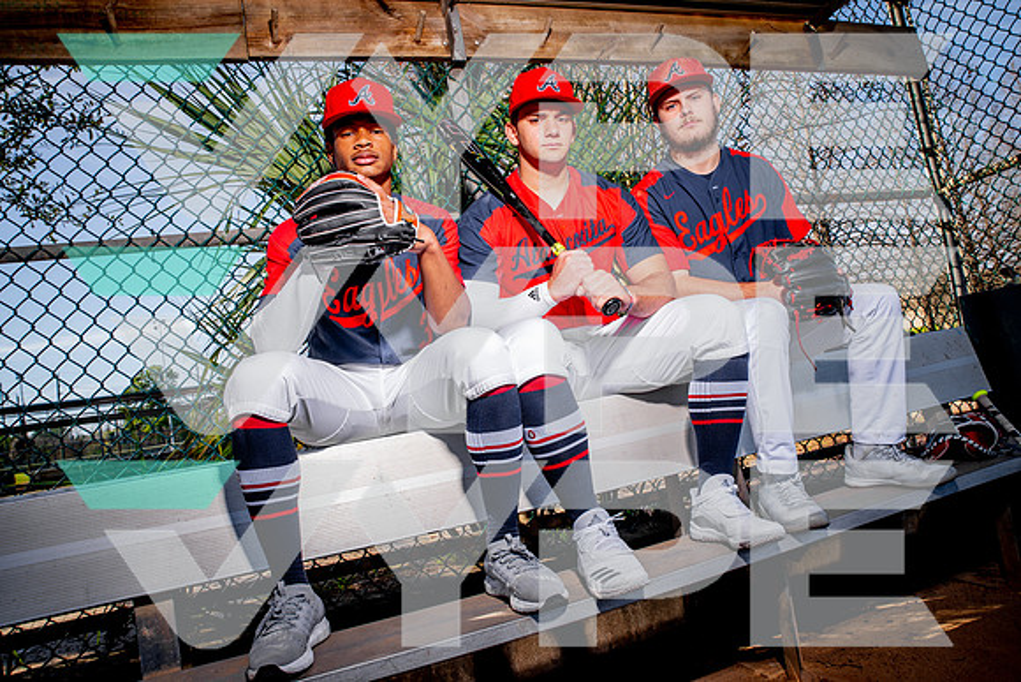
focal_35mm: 41
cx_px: 510
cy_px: 341
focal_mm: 41
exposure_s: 1/125
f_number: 11
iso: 200
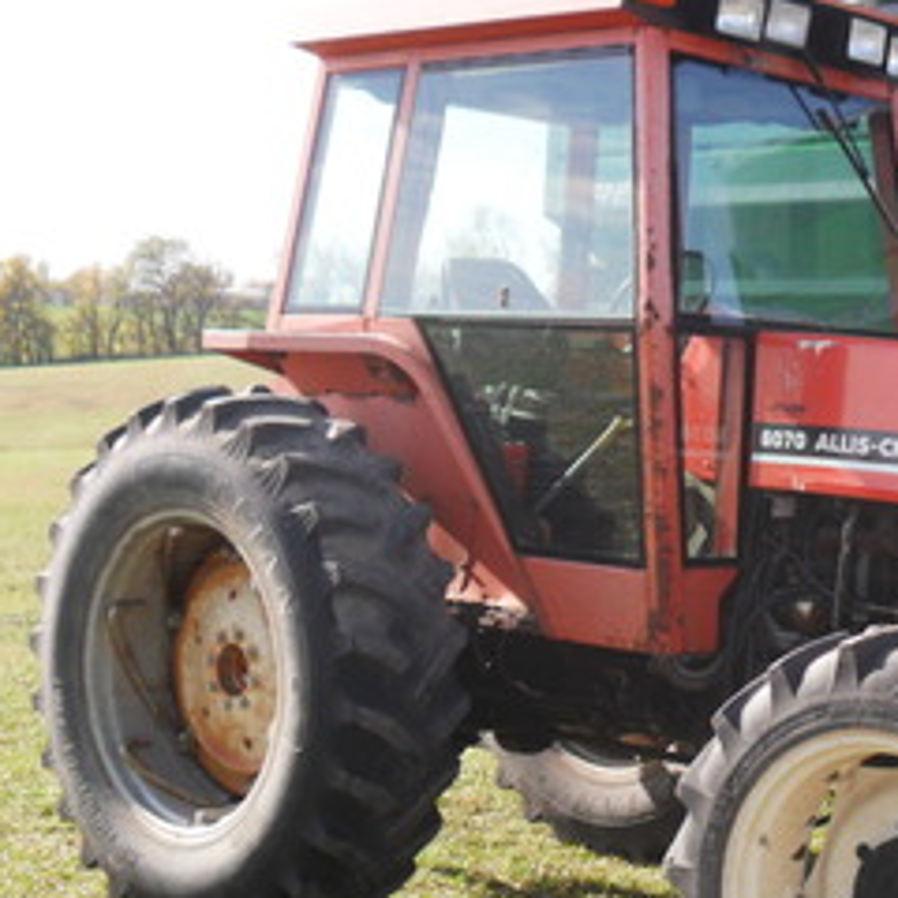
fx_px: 2054
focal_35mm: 70
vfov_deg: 24.6
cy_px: 543
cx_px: 745
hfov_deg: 24.2
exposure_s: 1/500
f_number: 3
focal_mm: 6.3
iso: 80
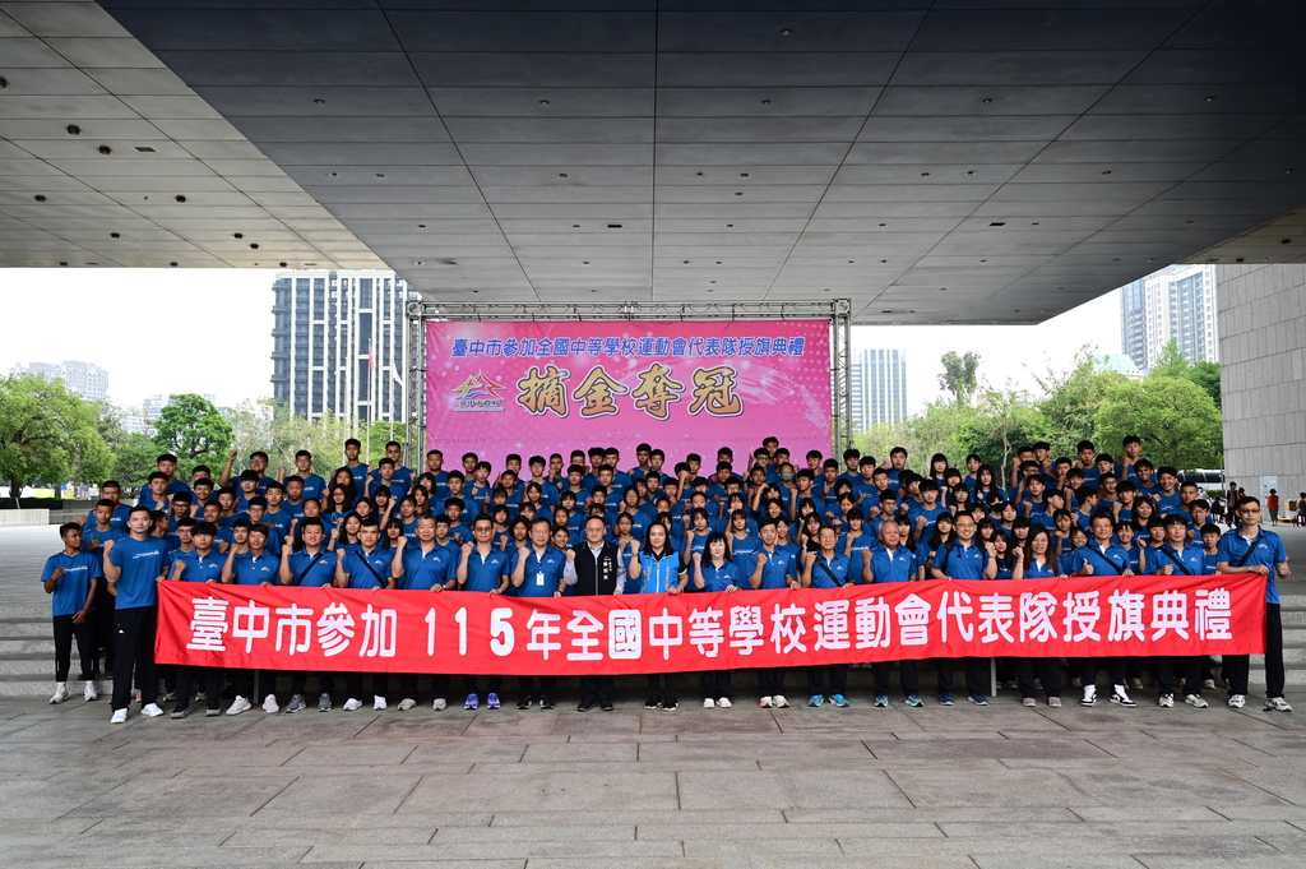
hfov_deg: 68.4
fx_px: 961
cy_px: 434
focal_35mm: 26
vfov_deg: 48.7
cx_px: 653
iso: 1600
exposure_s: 1/500
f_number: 7.1
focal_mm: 26.5
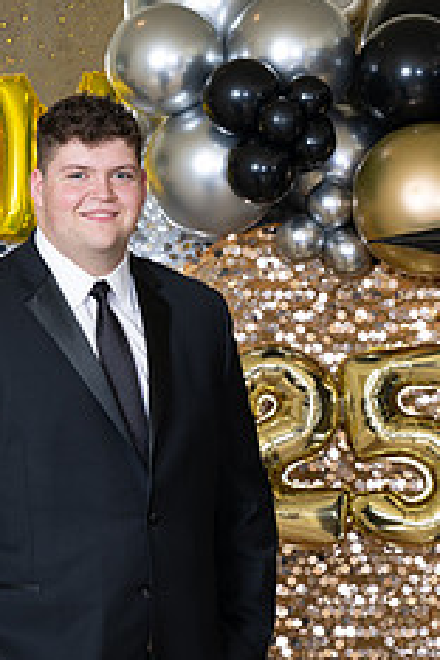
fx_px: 4766
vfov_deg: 7.9
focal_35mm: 260
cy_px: 401
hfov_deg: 5.3
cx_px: 96
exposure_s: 1/100
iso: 320
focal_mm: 135
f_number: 8
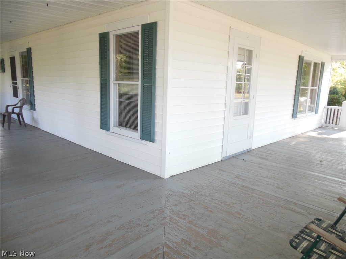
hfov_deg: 69.4
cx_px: 173
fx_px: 250
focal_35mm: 25
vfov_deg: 54.9
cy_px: 130
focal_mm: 4.5
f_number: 3.2
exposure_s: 1/40
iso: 125
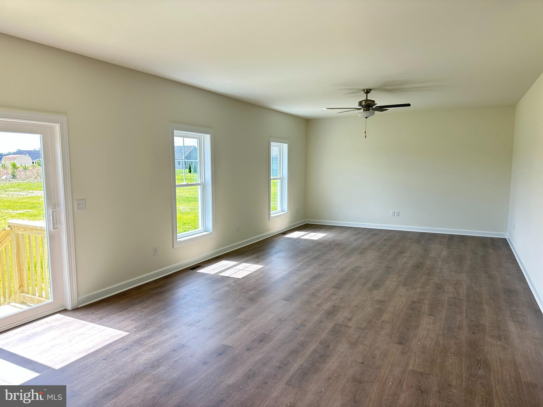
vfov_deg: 56.8
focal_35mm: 24
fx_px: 376
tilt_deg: -6.0
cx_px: 272
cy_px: 204
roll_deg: -0.2
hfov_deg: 71.6
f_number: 1.78
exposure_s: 1/299
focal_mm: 6.86
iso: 80
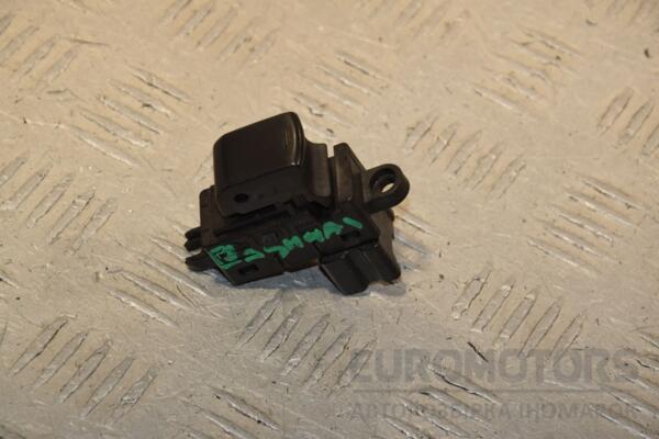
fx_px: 2883
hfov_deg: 13.0
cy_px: 220
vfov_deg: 8.7
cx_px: 330
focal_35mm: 158
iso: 800
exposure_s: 1/200
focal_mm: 105
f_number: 9
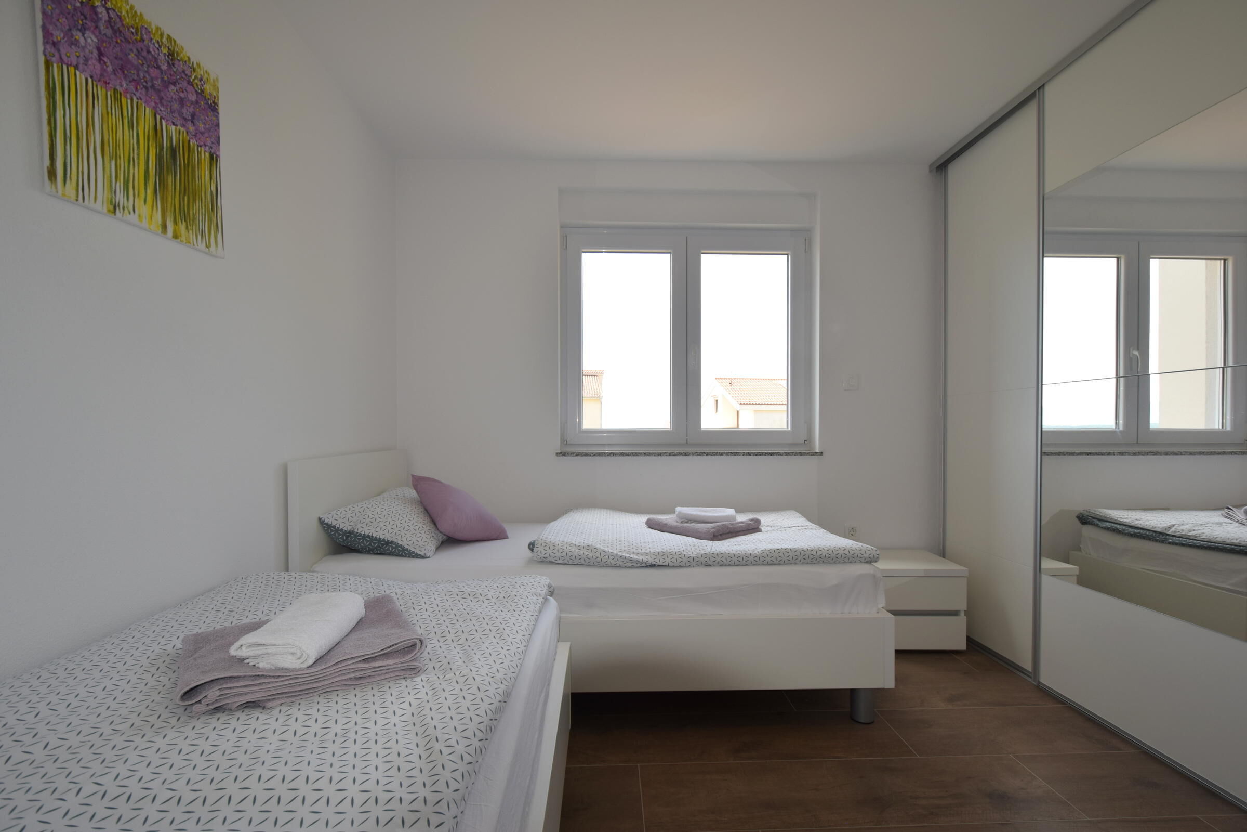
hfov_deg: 100.4
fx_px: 520
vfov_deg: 77.3
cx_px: 624
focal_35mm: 15
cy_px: 416
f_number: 5.6
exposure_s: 1/125
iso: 140
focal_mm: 10
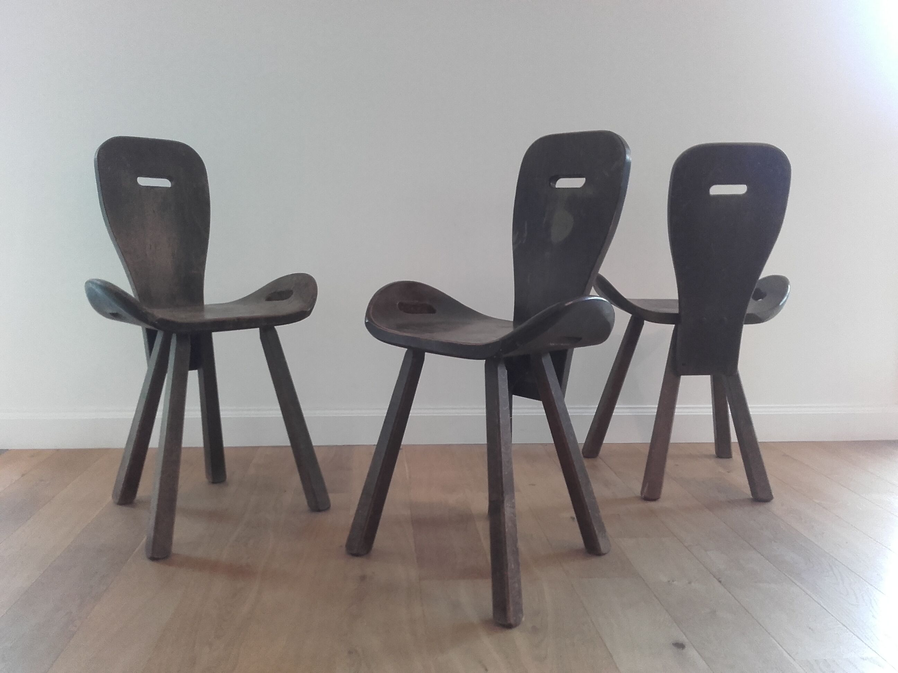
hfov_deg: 58.4
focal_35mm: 31
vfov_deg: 45.4
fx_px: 804
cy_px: 336
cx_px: 449
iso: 160
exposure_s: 1/17
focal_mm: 3.31
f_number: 2.2
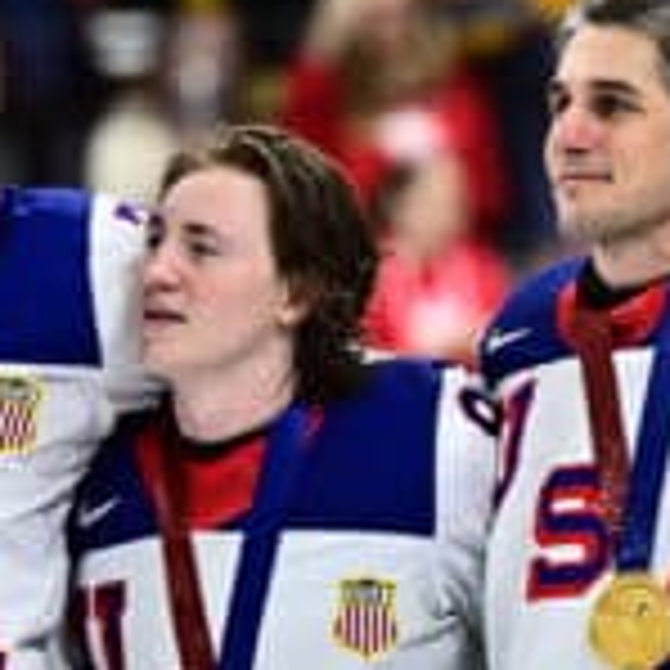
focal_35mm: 877
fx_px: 19204
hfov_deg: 2.0
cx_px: 612
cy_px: 544
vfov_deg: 2.0
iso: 640
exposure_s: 1/500
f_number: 2.8
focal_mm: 200
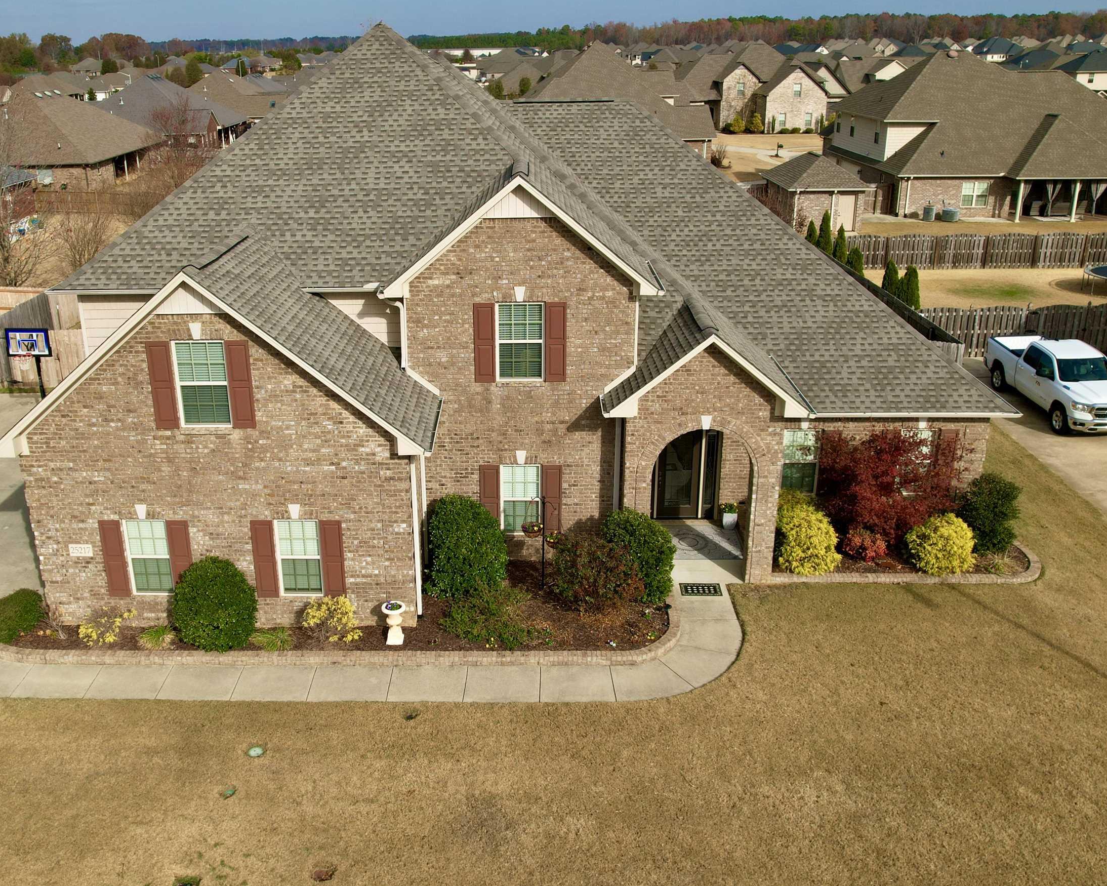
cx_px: 477
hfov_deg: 60.2
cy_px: 427
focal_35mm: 29
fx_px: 950
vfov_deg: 50.0
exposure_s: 1/80
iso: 100
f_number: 2.8
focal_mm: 8.38
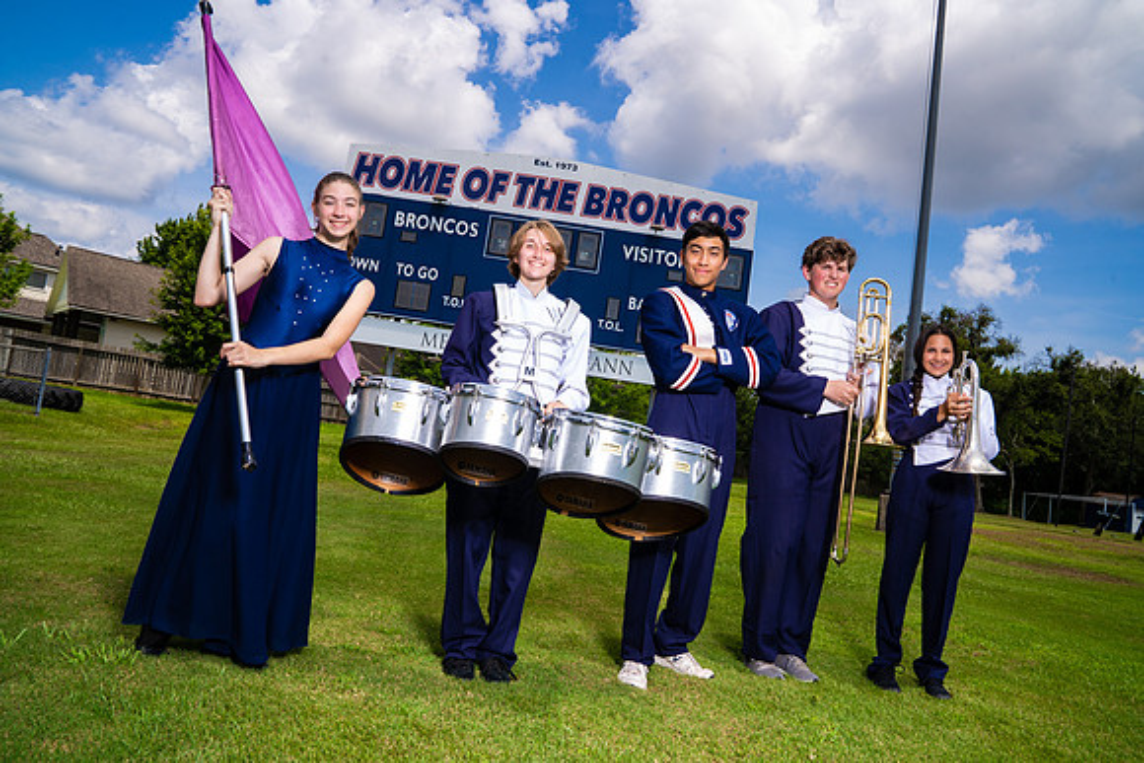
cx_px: 572
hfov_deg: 73.7
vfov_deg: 53.2
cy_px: 382
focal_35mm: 24
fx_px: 763
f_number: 11
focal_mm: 24
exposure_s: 1/250
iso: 200
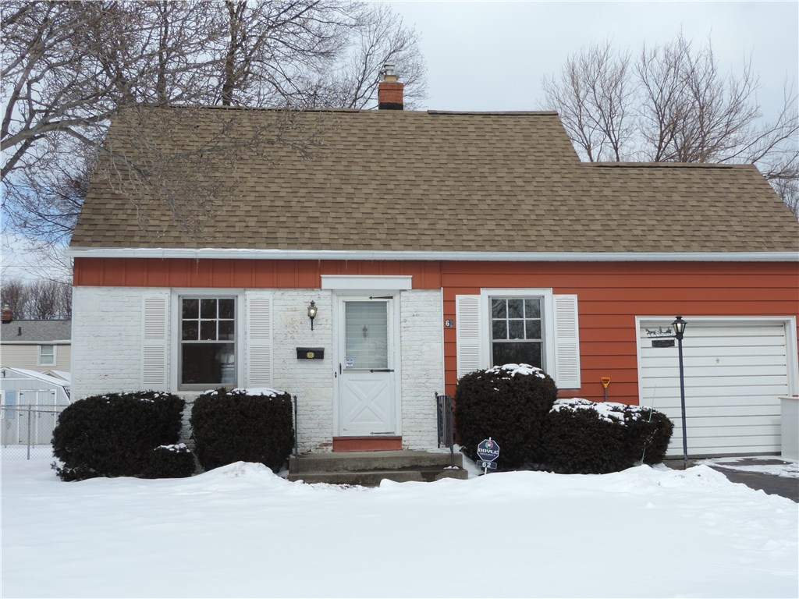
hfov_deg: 43.9
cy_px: 300
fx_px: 993
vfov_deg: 33.6
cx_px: 400
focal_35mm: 43
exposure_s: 1/1000
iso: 80
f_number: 3.4
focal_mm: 7.6
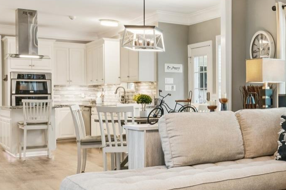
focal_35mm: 50
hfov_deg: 32.5
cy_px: 92
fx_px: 400
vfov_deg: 26.8
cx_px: 343
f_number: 13
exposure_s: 1/4
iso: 200
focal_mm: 16.8
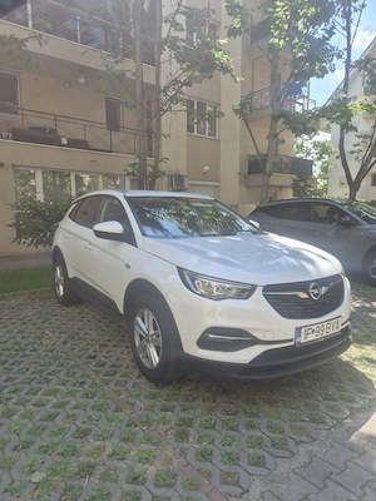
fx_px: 333
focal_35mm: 23
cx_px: 188
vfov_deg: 73.9
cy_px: 250
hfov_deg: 58.9
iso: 25
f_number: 1.8
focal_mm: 5.4
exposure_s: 1/909
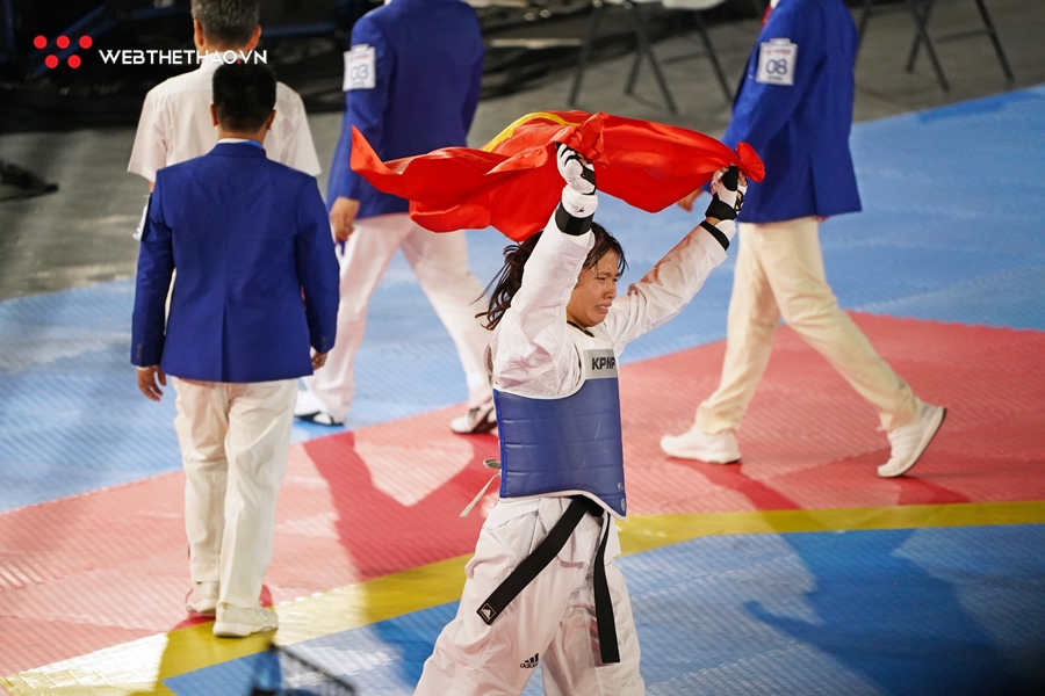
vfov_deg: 3.4
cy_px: 348
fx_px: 11610
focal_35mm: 400
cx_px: 522
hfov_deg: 5.2
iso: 6400
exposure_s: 1/1000
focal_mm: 400
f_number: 5.6
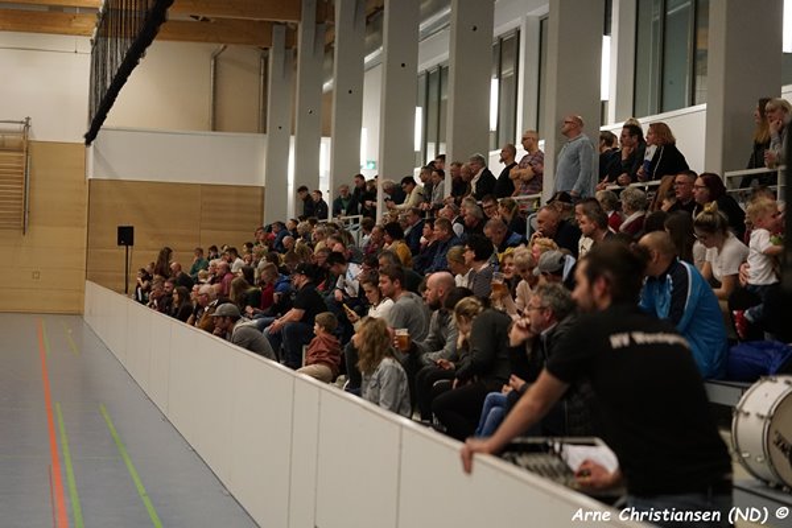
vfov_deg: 19.5
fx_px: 1540
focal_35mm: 70
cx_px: 396
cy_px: 264
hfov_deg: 28.8
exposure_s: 1/1000
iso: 5000
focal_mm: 70
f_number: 2.8
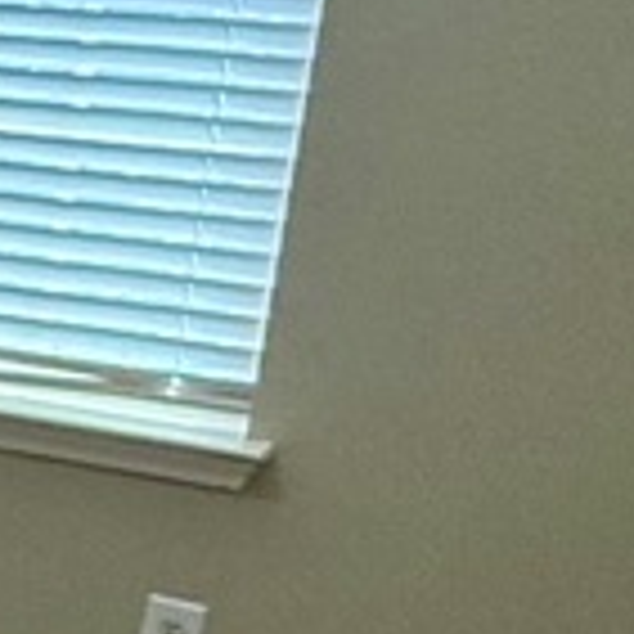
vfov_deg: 13.7
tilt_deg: -17.2
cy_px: 558
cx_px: -1102
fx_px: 2611
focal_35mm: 126
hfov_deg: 10.7
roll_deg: -0.9
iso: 200
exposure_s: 1/120
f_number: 2.2
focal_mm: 2.22
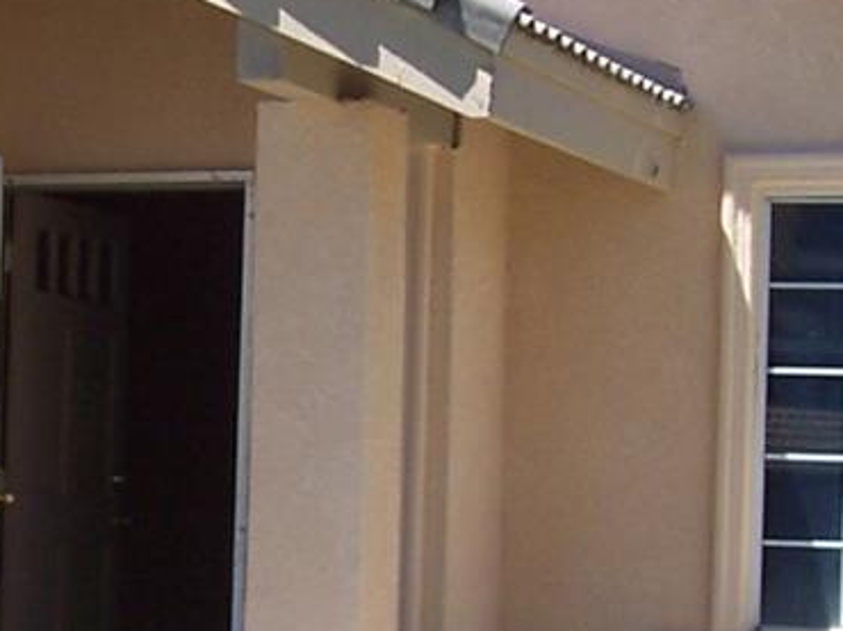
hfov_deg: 14.2
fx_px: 3359
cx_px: 109
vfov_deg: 10.7
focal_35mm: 138
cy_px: 535
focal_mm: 5.6
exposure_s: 1/250
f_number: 5.6
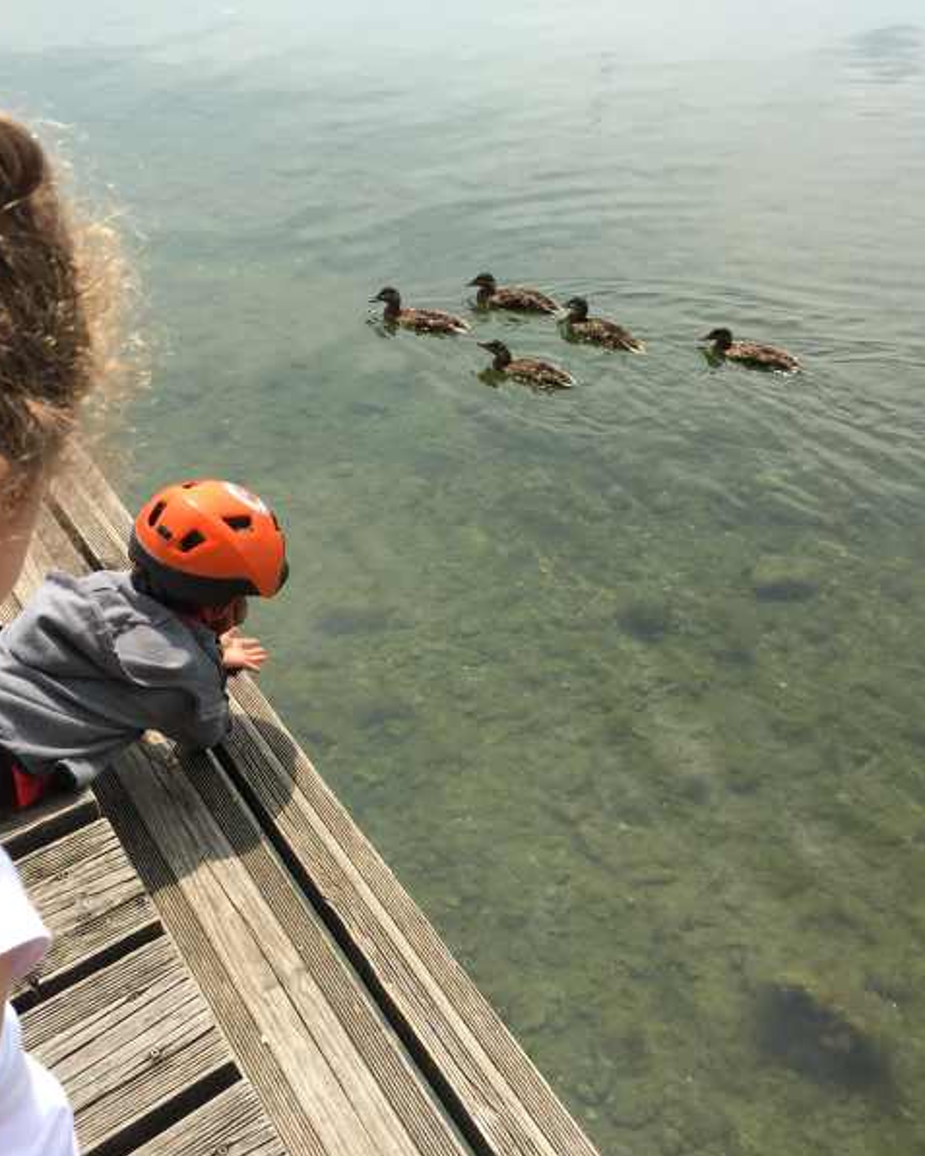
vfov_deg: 47.9
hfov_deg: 39.0
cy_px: 580
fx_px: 1300
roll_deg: -5.5
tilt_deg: -36.7
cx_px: 384
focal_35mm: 38
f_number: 2.2
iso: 25
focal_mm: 4.15
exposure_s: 1/999
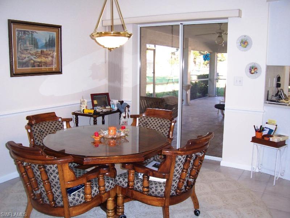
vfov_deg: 41.8
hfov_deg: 54.0
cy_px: 109
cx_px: 145
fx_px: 285
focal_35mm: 34
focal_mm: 5.6
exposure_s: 1/60
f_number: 2.7
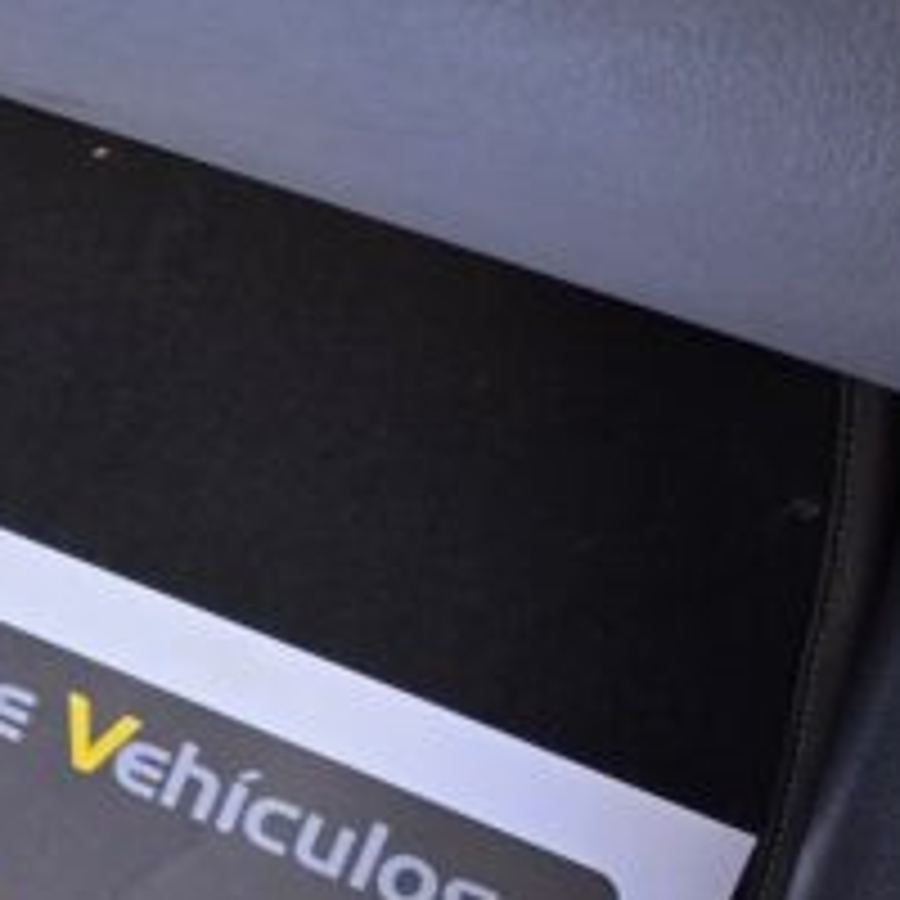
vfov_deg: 10.5
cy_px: -189
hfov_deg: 7.7
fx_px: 4795
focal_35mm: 163
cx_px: -2565
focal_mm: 6.5
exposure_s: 1/180
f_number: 1.4
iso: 64
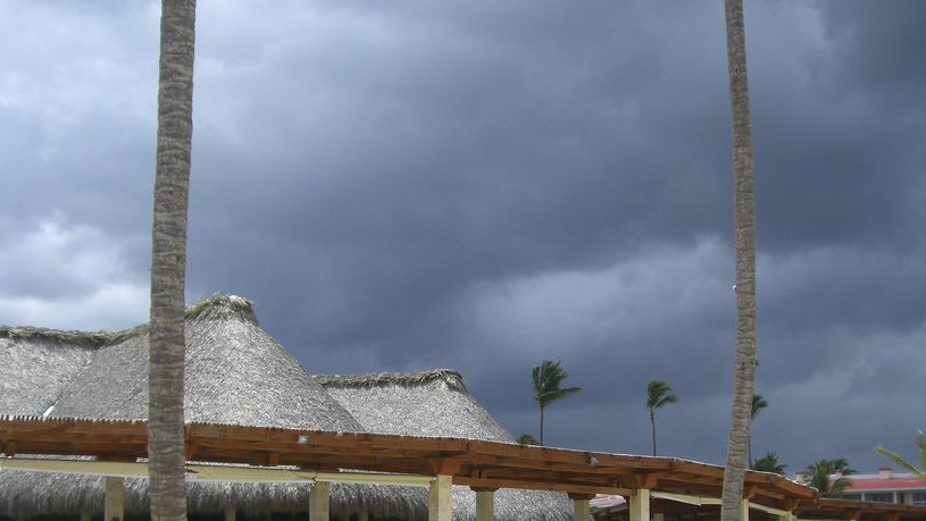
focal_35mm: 52
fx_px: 1277
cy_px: 410
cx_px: 548
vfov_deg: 22.8
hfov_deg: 39.7
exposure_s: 1/200
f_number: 8
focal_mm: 6.2
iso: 64
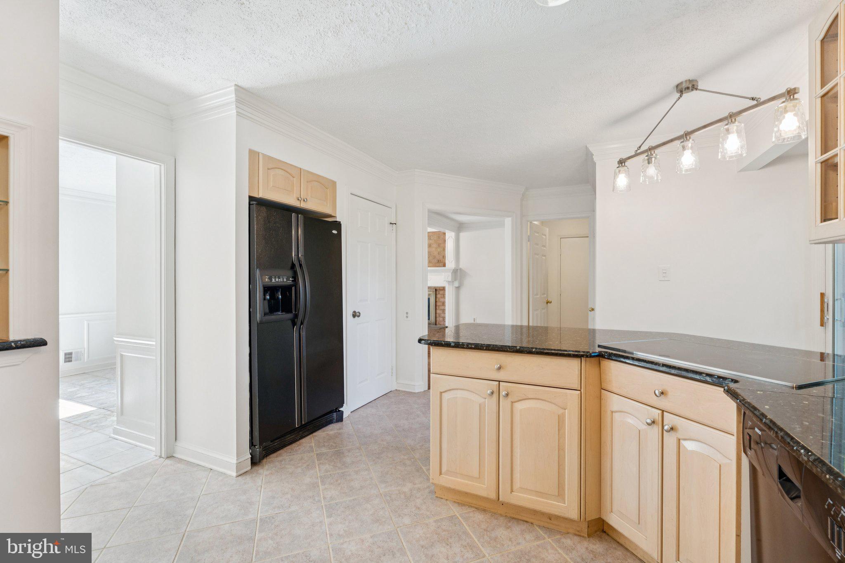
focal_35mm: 16
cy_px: 282
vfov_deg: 73.7
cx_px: 422
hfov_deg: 96.7
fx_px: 375
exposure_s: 1/20
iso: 400
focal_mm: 16
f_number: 8
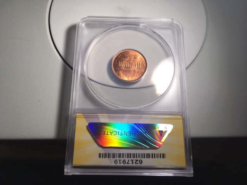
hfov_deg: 61.7
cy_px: 92
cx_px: 124
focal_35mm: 29
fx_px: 207
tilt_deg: -72.6
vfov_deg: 48.2
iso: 32
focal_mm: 4.15
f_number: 2.2
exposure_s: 1/120
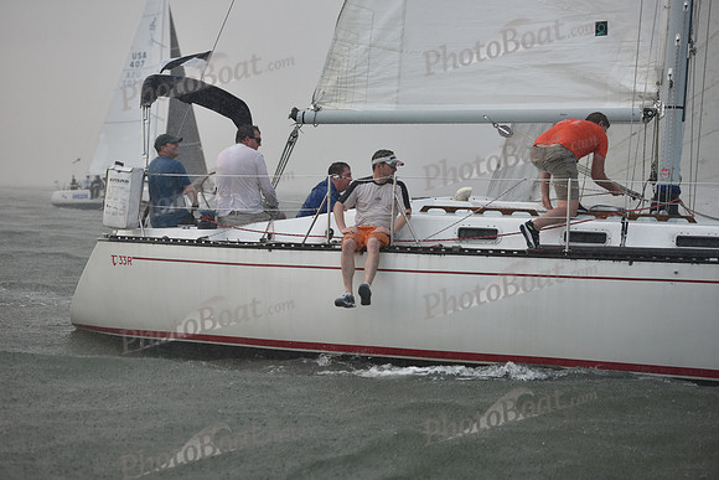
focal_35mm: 92
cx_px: 360
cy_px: 240
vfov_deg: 14.9
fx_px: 1838
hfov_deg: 22.1
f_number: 3.2
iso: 400
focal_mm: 92
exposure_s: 1/500
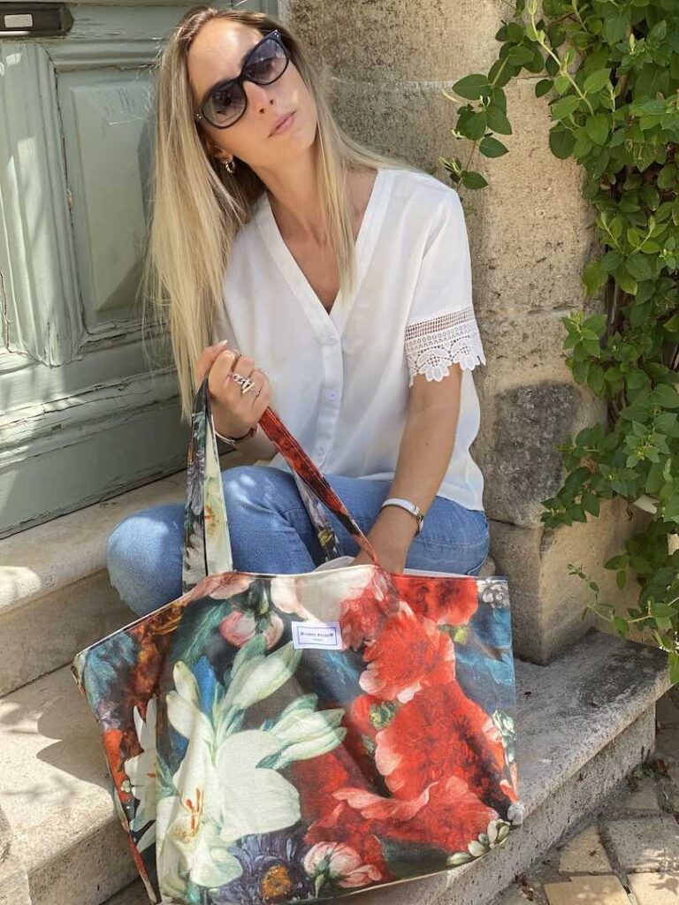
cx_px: 340
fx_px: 1360
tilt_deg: -16.8
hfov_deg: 28.0
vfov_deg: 36.8
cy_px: 452
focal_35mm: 52
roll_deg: +2.9
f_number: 2
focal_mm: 6
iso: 20
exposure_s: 1/623
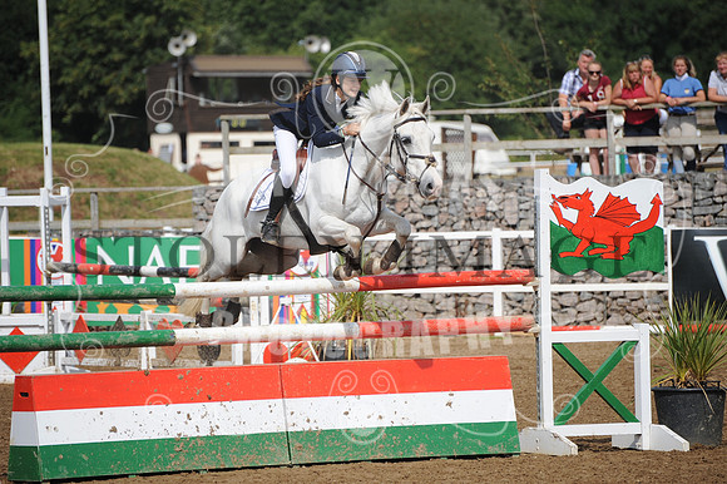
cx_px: 364
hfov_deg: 8.6
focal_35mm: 240
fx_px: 4844
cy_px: 242
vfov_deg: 5.7
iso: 320
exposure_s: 1/2000
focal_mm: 240
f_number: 5.6
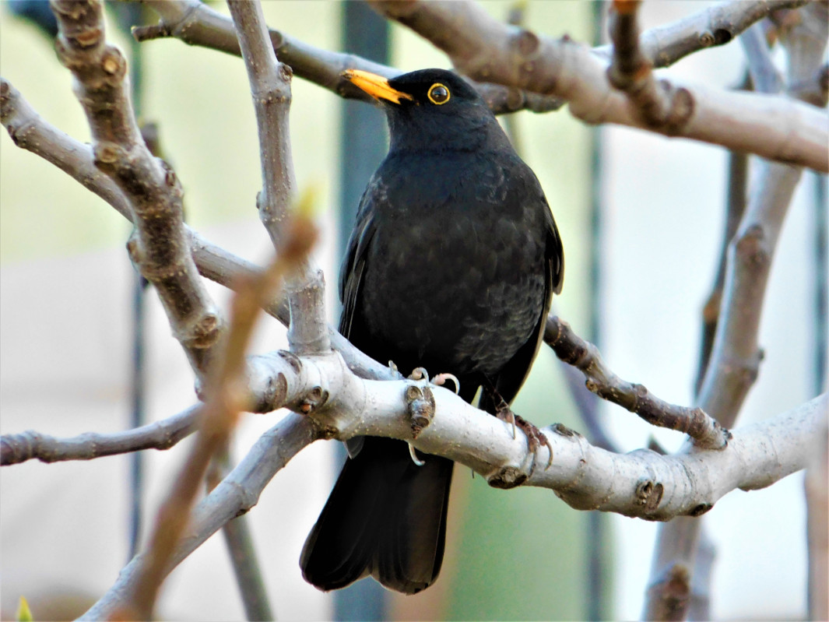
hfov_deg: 2.7
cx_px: 414
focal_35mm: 748
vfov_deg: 2.0
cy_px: 311
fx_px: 17915
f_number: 6.4
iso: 400
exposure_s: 1/100
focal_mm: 132.8
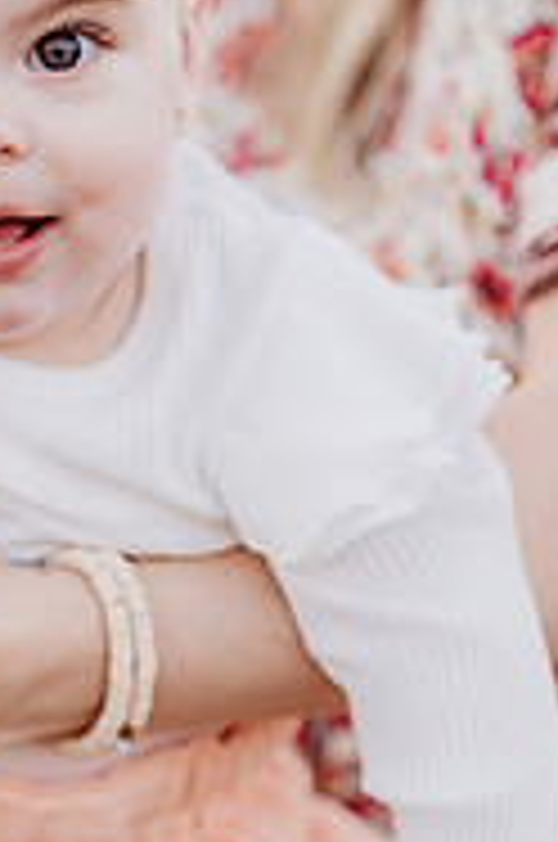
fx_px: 4784
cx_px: -108
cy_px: 77
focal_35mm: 205
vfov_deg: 10.0
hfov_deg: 6.6
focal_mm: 85
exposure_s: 1/320
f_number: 2.5
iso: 320
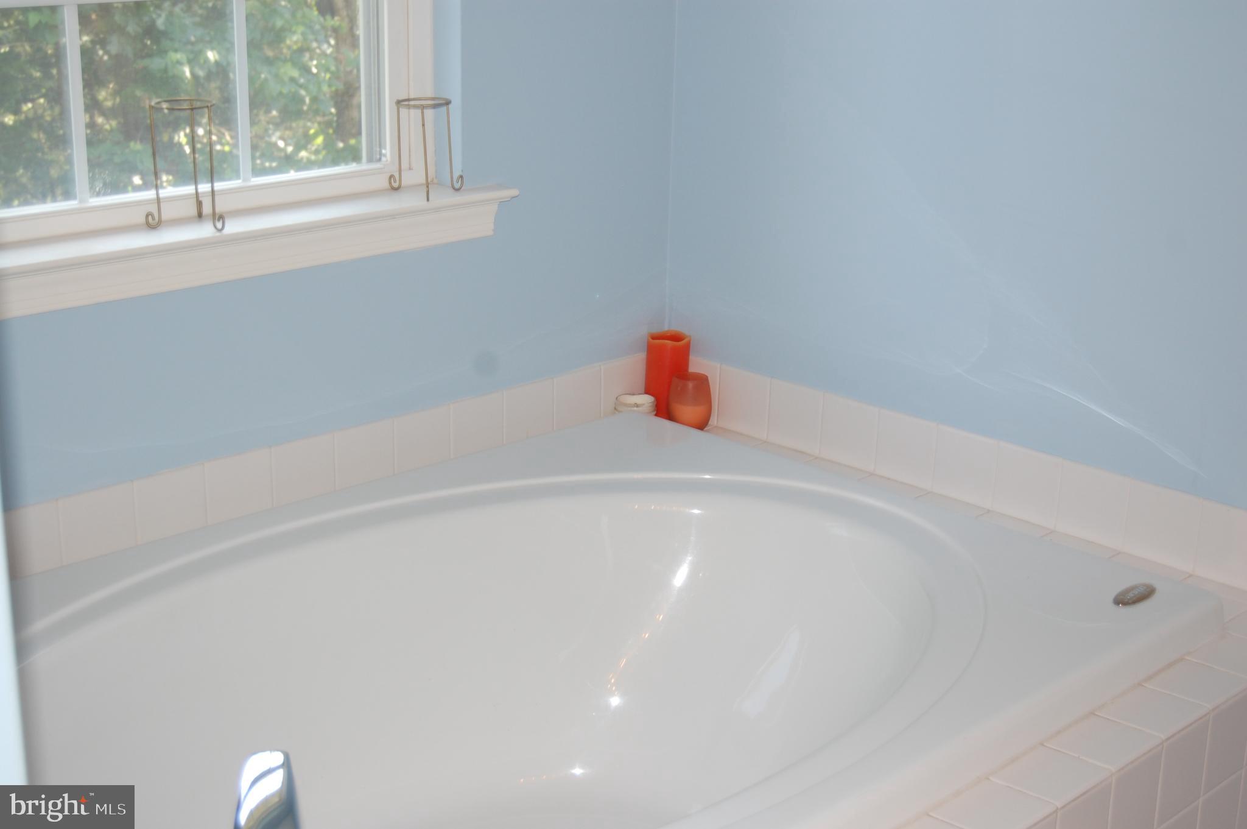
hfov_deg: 38.9
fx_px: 1765
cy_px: 414
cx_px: 624
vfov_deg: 26.4
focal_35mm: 51
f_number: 4.5
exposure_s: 1/60
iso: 400
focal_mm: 34
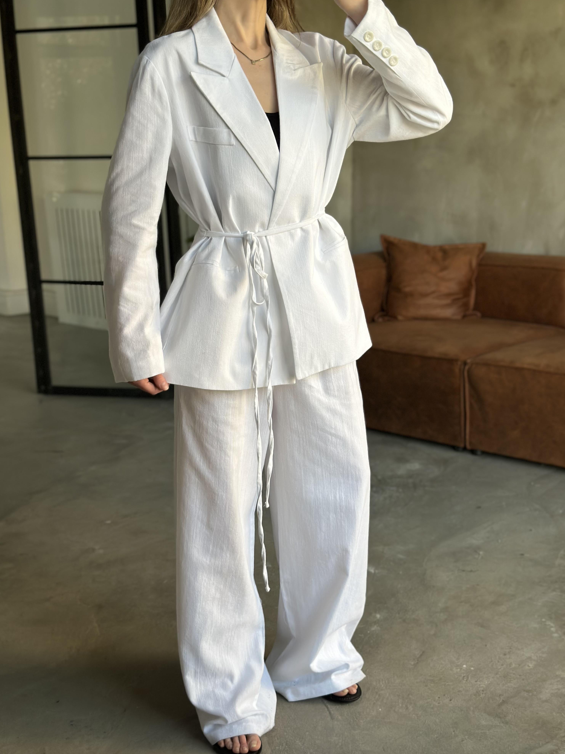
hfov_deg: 29.7
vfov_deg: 38.9
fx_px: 1066
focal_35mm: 49
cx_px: 282
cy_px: 383
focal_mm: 6.86
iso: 125
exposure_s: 1/108
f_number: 1.78
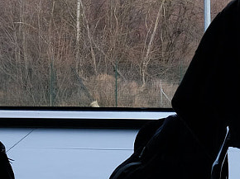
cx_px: 285
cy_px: 79
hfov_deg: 7.6
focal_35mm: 260
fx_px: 1801
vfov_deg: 5.7
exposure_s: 1/80
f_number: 8
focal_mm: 32.9
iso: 200
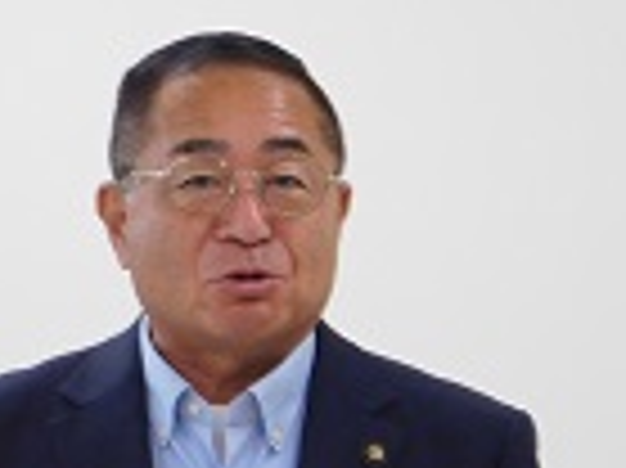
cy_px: 567
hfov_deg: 3.4
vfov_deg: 2.5
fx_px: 10516
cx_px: 86
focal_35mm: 582
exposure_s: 1/30
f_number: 5.5
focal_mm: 40.1
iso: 400
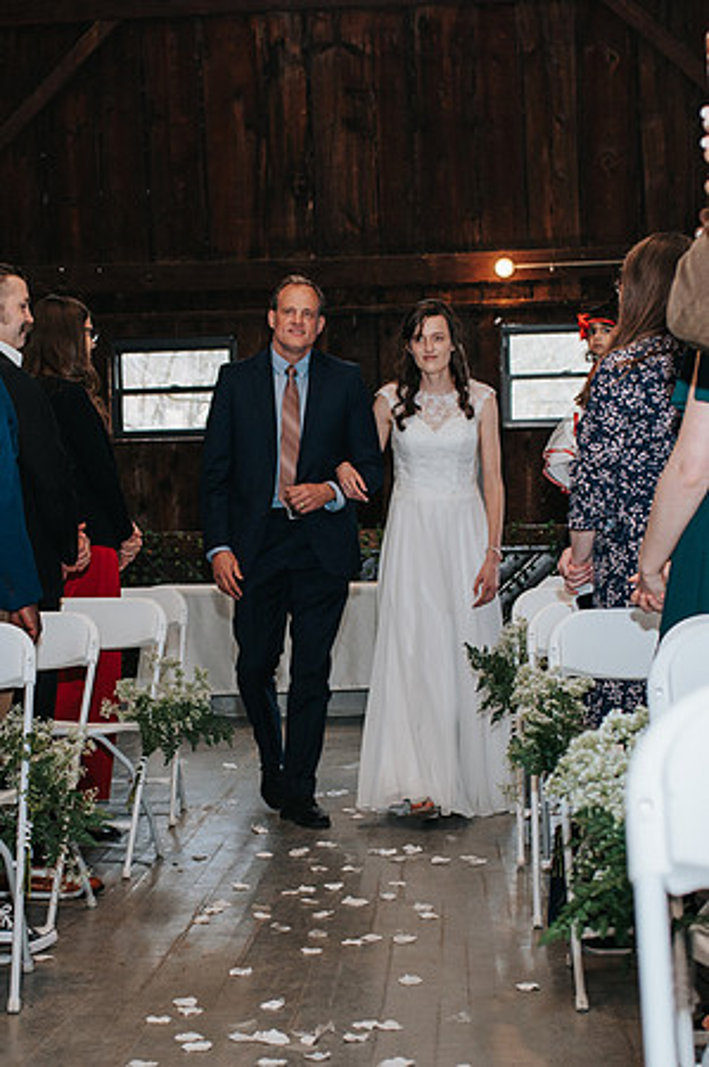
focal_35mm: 69
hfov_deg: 19.6
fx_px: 2042
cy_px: 655
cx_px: 217
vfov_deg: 29.2
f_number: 3.2
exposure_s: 1/200
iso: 1000
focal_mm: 35
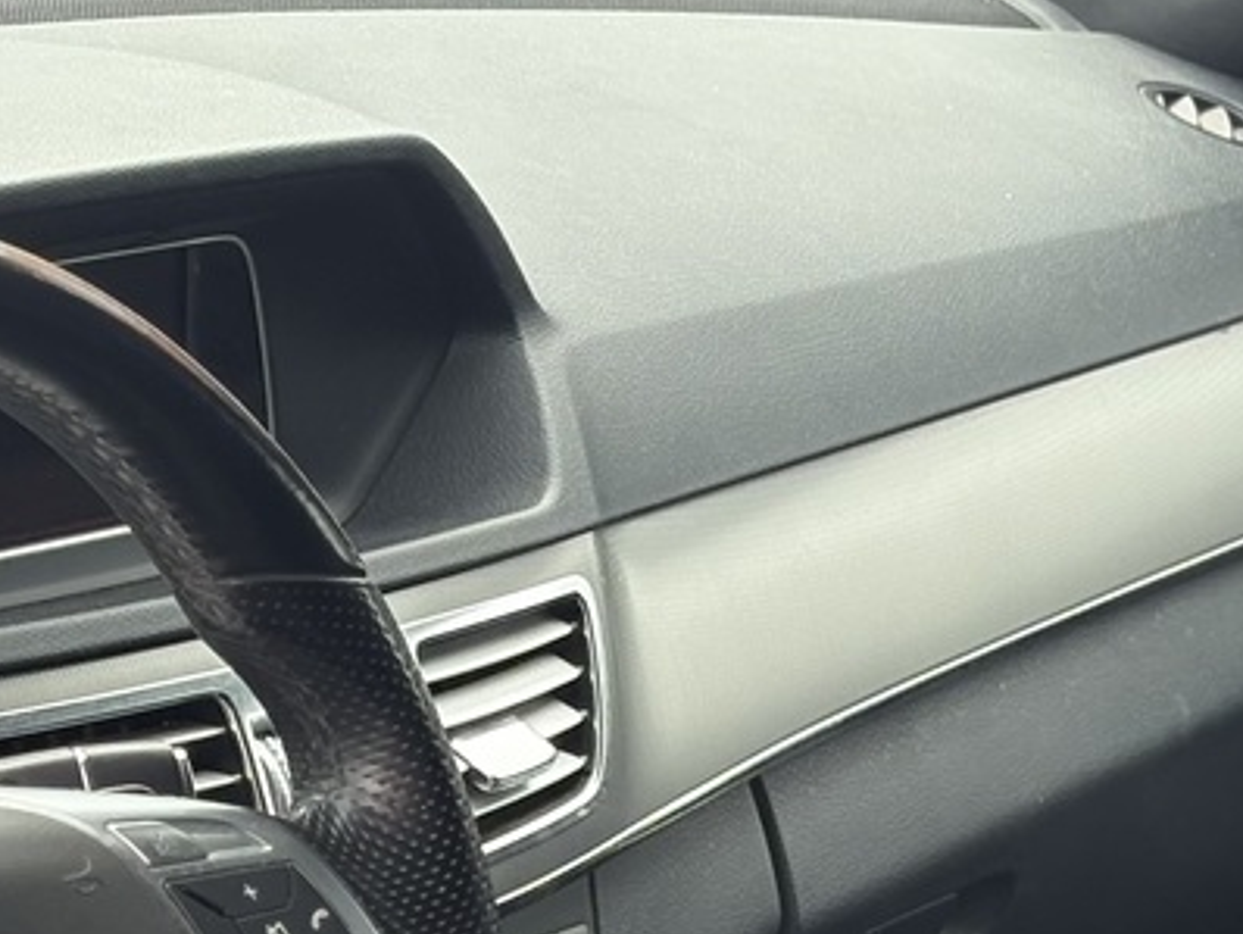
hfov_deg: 10.5
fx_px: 6755
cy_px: 1093
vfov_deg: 7.8
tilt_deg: -20.2
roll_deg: -6.5
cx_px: 418
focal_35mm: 188
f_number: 1.6
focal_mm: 5.96
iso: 50
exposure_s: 1/242
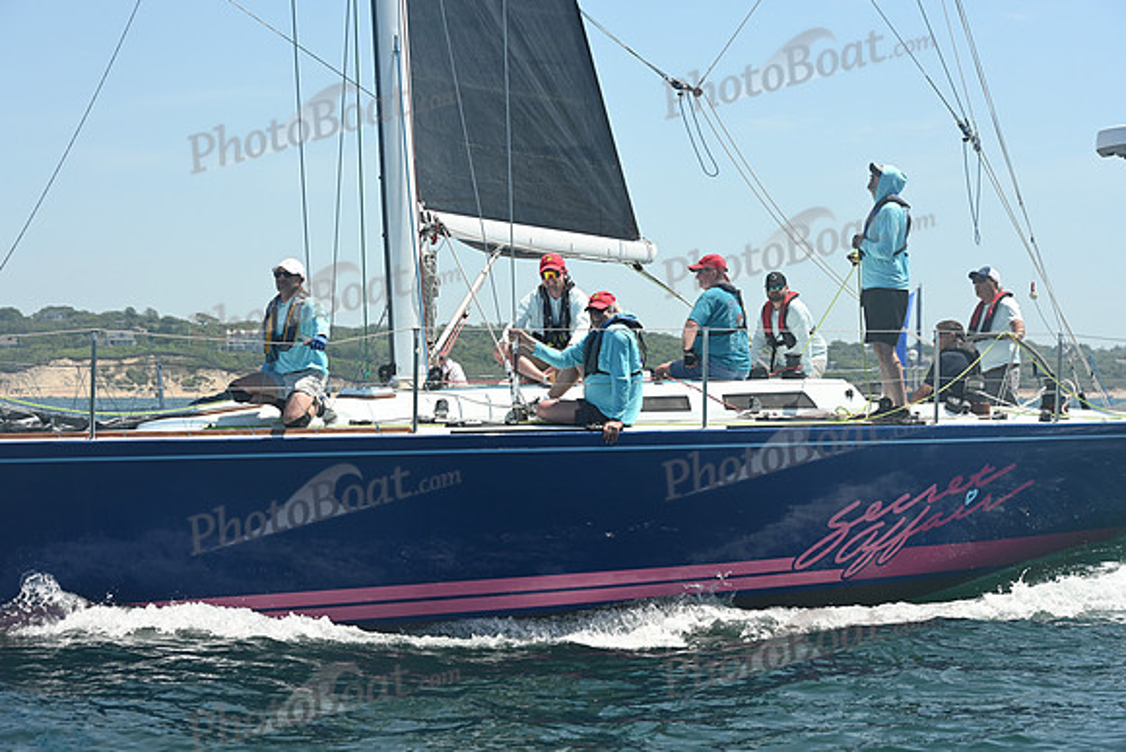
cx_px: 563
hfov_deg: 21.5
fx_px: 2972
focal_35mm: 95
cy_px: 376
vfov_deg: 14.4
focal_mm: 95
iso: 320
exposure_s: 1/1000
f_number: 8
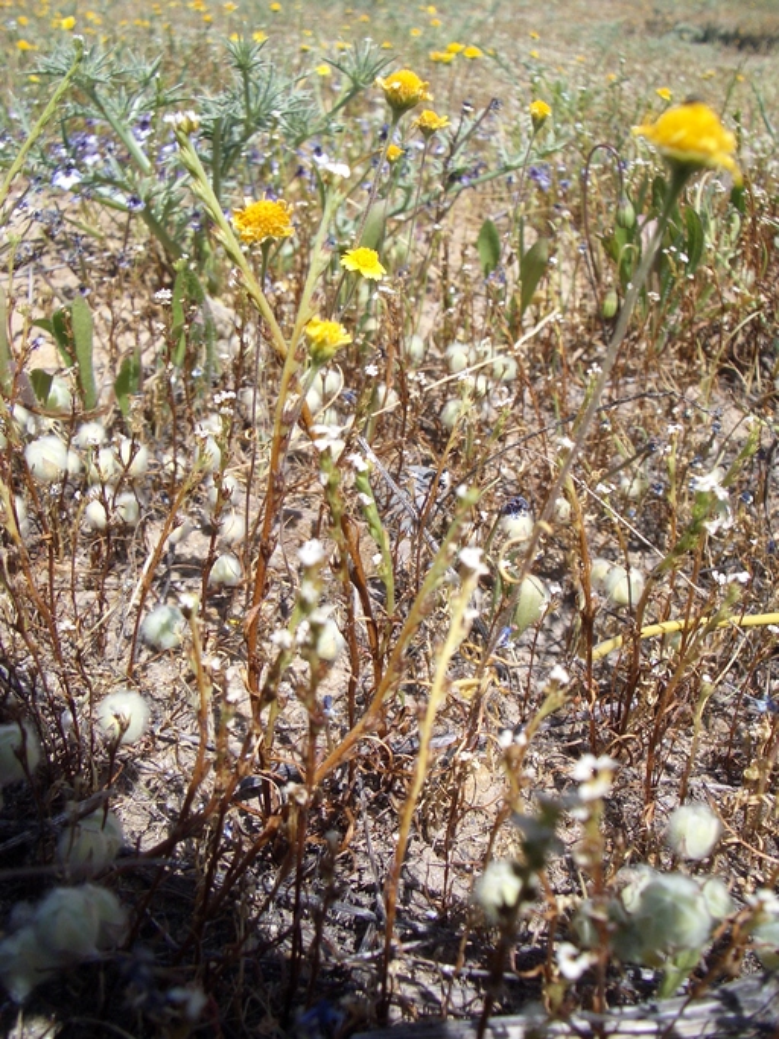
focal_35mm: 35
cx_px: 390
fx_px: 1051
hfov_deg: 40.7
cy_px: 520
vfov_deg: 52.6
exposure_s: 1/400
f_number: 4.3
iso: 50
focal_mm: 5.8
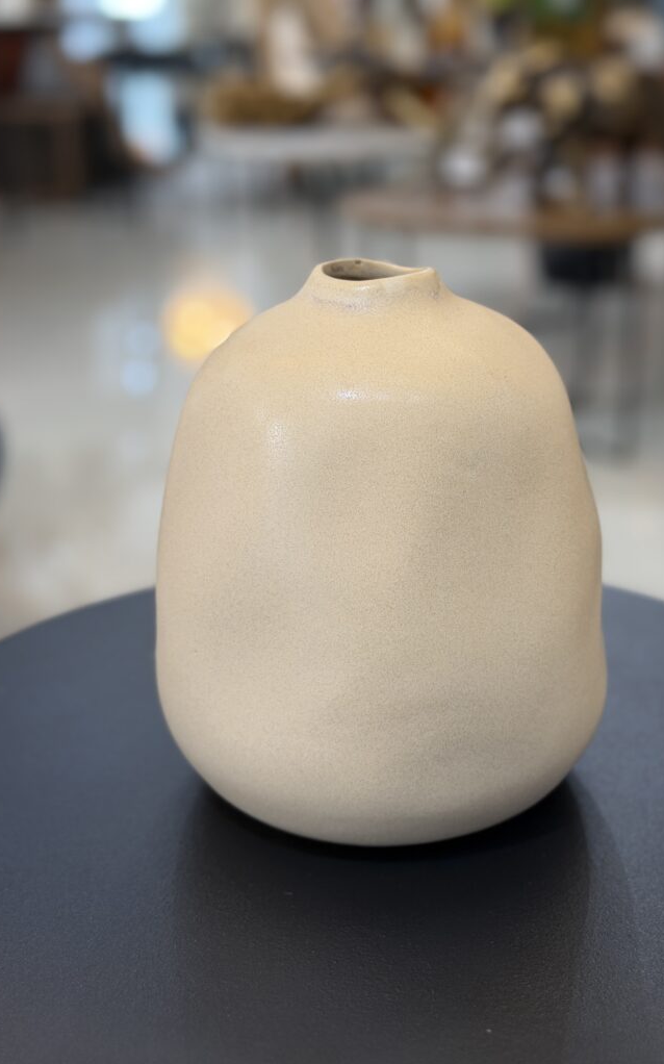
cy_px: 532
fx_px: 1478
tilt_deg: -21.4
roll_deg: -0.5
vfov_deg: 39.6
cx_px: 386
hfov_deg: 25.3
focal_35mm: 51
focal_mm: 6.76
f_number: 1.78
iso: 100
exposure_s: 1/60
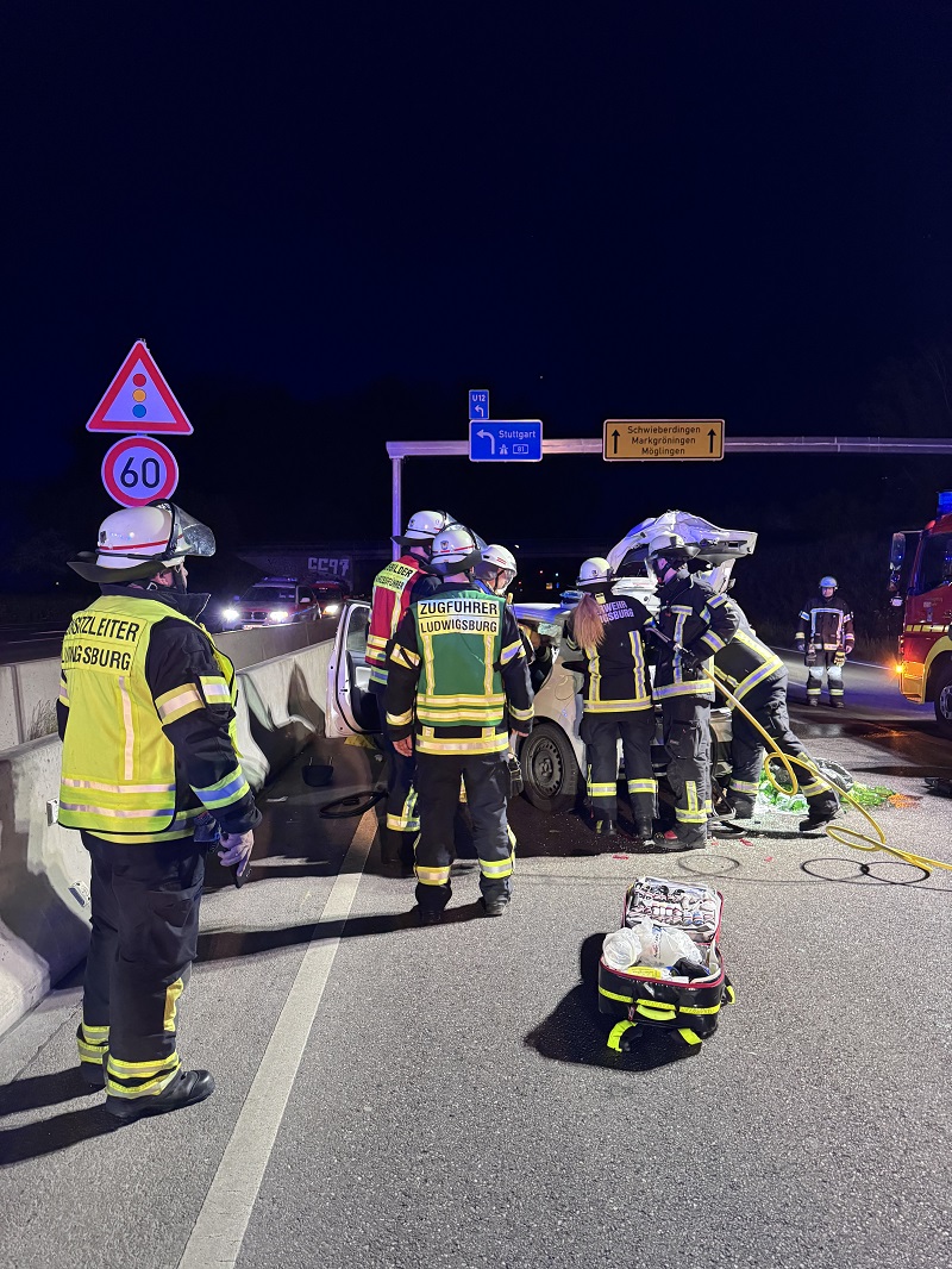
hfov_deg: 56.8
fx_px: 880
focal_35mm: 24
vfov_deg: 71.6
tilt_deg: -2.2
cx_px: 476
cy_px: 634
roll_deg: -0.4
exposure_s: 1/58
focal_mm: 6.76
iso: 800
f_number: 1.78
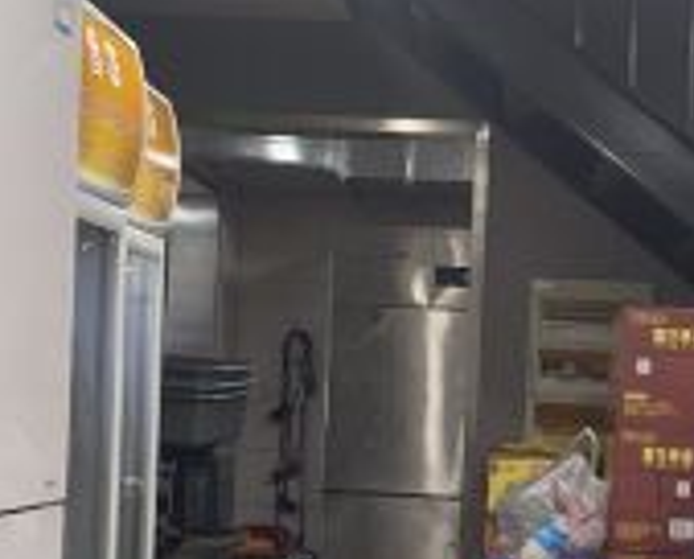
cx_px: 402
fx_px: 2800
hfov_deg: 14.1
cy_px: 185
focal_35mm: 136
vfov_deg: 11.4
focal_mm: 4.2
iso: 64
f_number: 1.6
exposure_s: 1/50
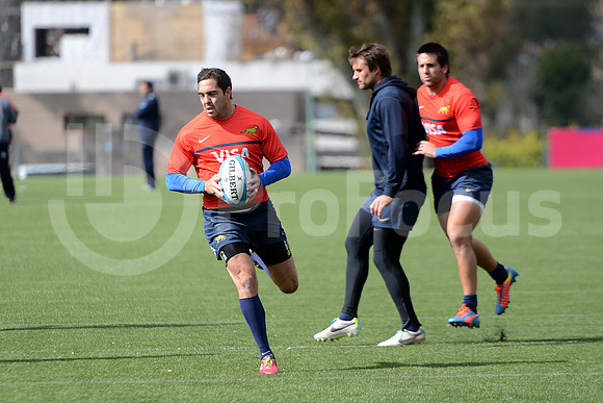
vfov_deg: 5.1
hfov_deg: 7.6
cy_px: 202
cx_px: 302
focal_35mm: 270
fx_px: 4523
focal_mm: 270
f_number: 4
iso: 320
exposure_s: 1/1000
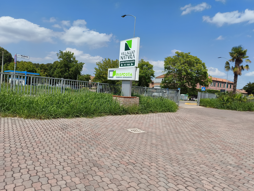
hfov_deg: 73.9
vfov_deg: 58.9
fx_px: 169
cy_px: 96
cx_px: 127
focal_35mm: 23
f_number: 1.7
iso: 50
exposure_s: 1/1045
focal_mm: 6.06
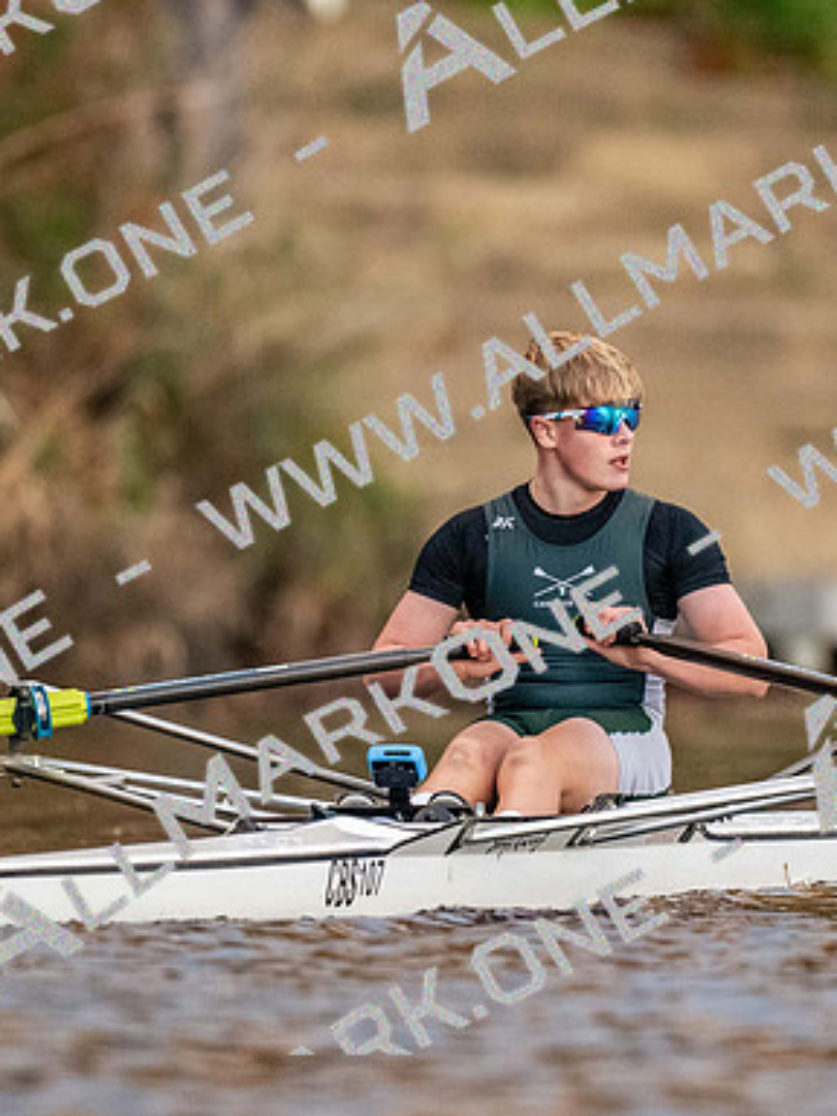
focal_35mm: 1307
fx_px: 42137
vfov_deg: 1.5
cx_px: 555
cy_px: 558
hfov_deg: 1.1
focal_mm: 600
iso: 5600
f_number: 4
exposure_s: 1/2000
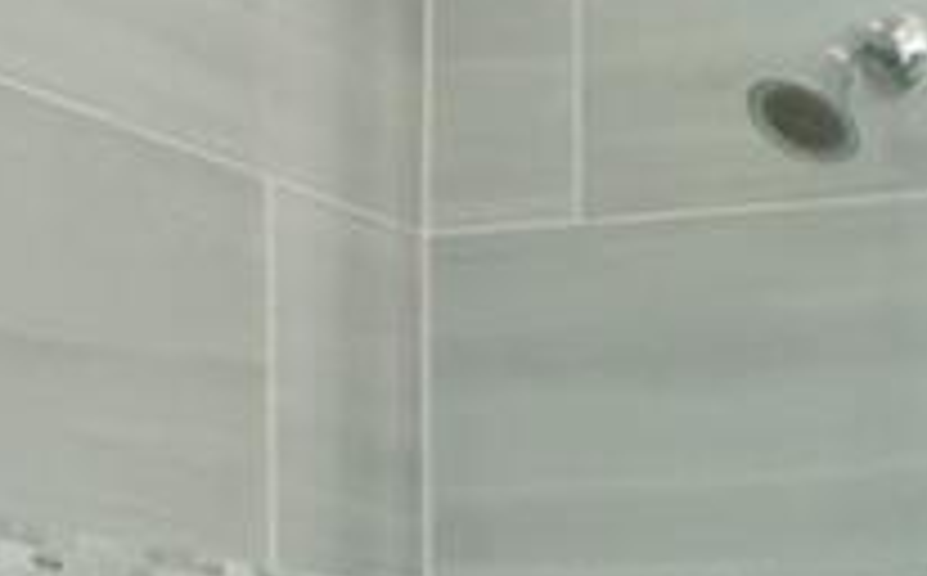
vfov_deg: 10.4
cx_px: 1395
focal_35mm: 119
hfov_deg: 16.1
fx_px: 3001
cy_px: 976
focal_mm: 10
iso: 800
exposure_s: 1/200
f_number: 9
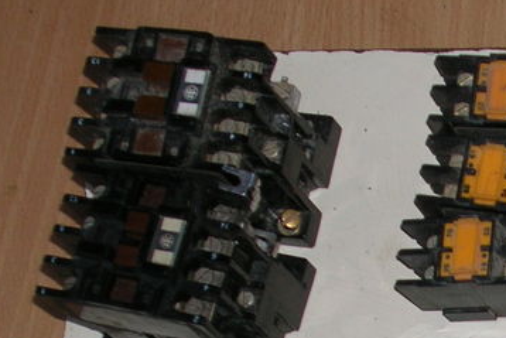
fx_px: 2812
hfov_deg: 10.1
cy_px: 503
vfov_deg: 6.8
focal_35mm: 200
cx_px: 667
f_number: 3.9
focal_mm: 11.5
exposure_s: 1/60.1
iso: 50
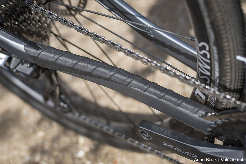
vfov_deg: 27.0
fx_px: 342
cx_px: 123
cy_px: 82
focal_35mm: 50
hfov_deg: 39.6
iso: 100
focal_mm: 50
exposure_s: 1/2000
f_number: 2.8
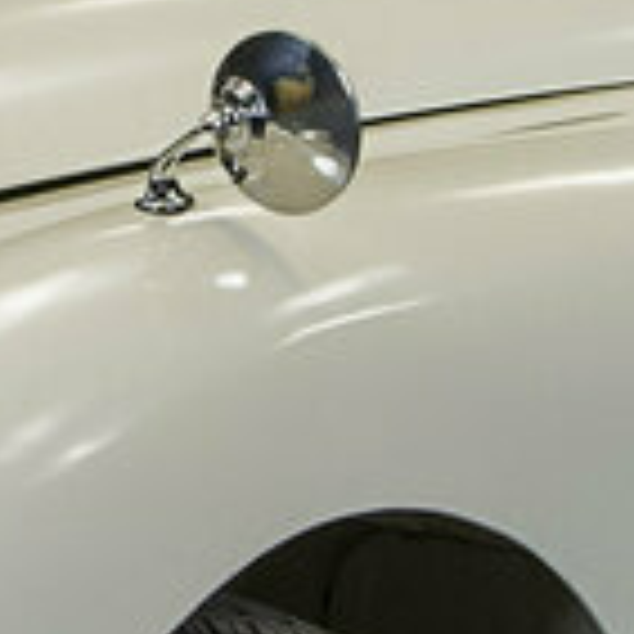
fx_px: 5388
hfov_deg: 6.7
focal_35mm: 260
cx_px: 94
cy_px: 137
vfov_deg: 6.7
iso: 200
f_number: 13
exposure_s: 1/1.67
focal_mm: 24
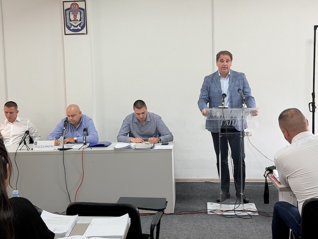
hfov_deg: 38.9
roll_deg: +1.7
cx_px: 159
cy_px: 118
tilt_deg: -5.6
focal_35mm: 49
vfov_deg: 29.7
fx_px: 450
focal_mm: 6.76
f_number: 1.78
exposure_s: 1/119
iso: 100
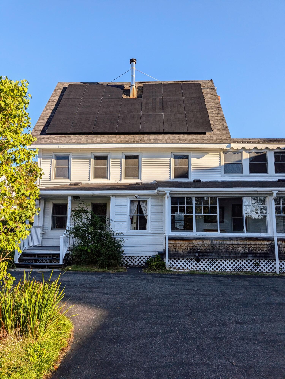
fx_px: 263
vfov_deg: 71.6
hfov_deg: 56.8
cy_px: 190
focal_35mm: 24
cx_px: 142
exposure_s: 1/1447
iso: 33
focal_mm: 4.53
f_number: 1.7
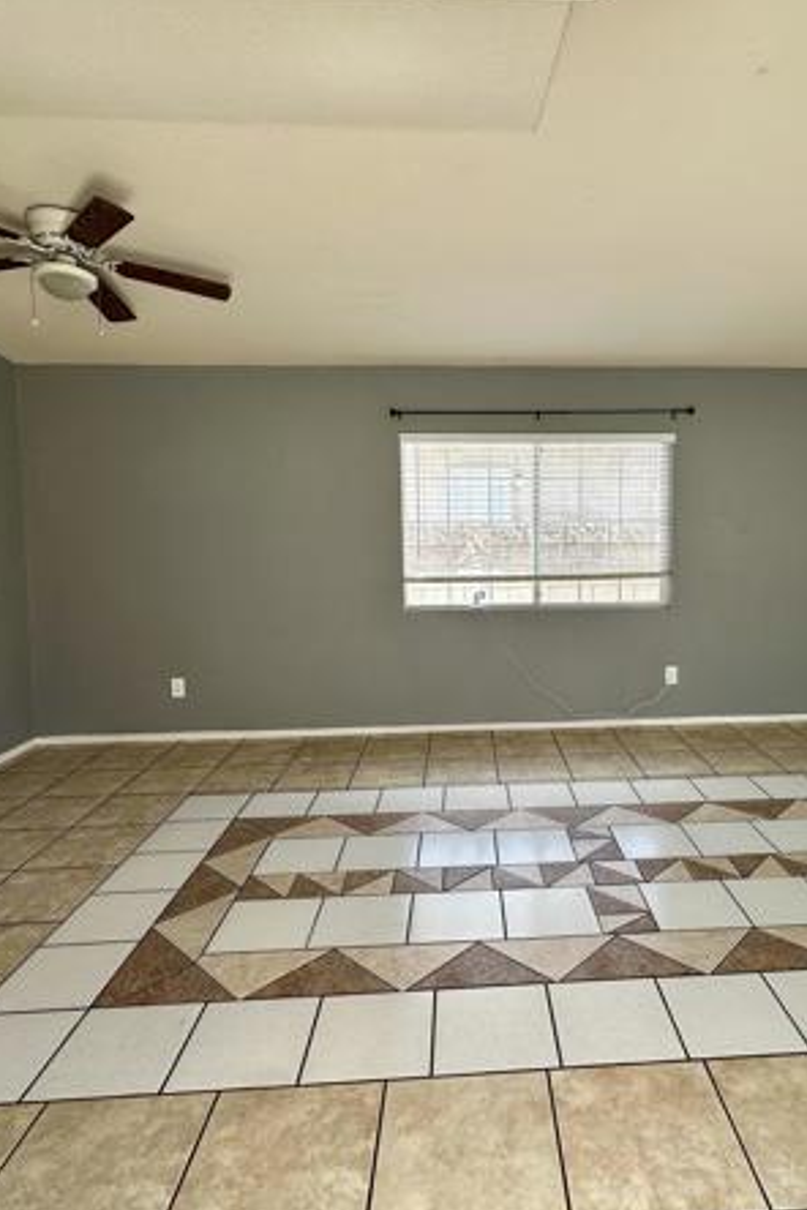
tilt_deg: -4.1
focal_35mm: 21
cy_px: 578
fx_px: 706
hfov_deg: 58.7
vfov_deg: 81.2
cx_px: 507
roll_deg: +0.8
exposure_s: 1/99
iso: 64
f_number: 2.2
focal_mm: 2.22
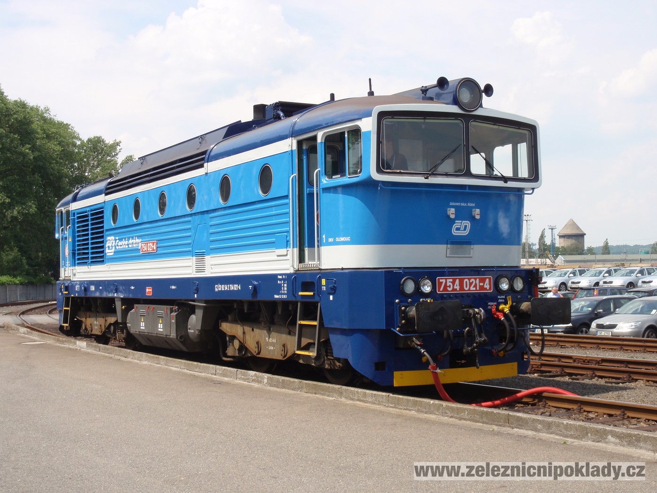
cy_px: 246
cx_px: 328
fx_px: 911
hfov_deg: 39.7
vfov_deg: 30.3
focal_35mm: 48
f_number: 4.2
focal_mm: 8.69
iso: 64
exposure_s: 1/400
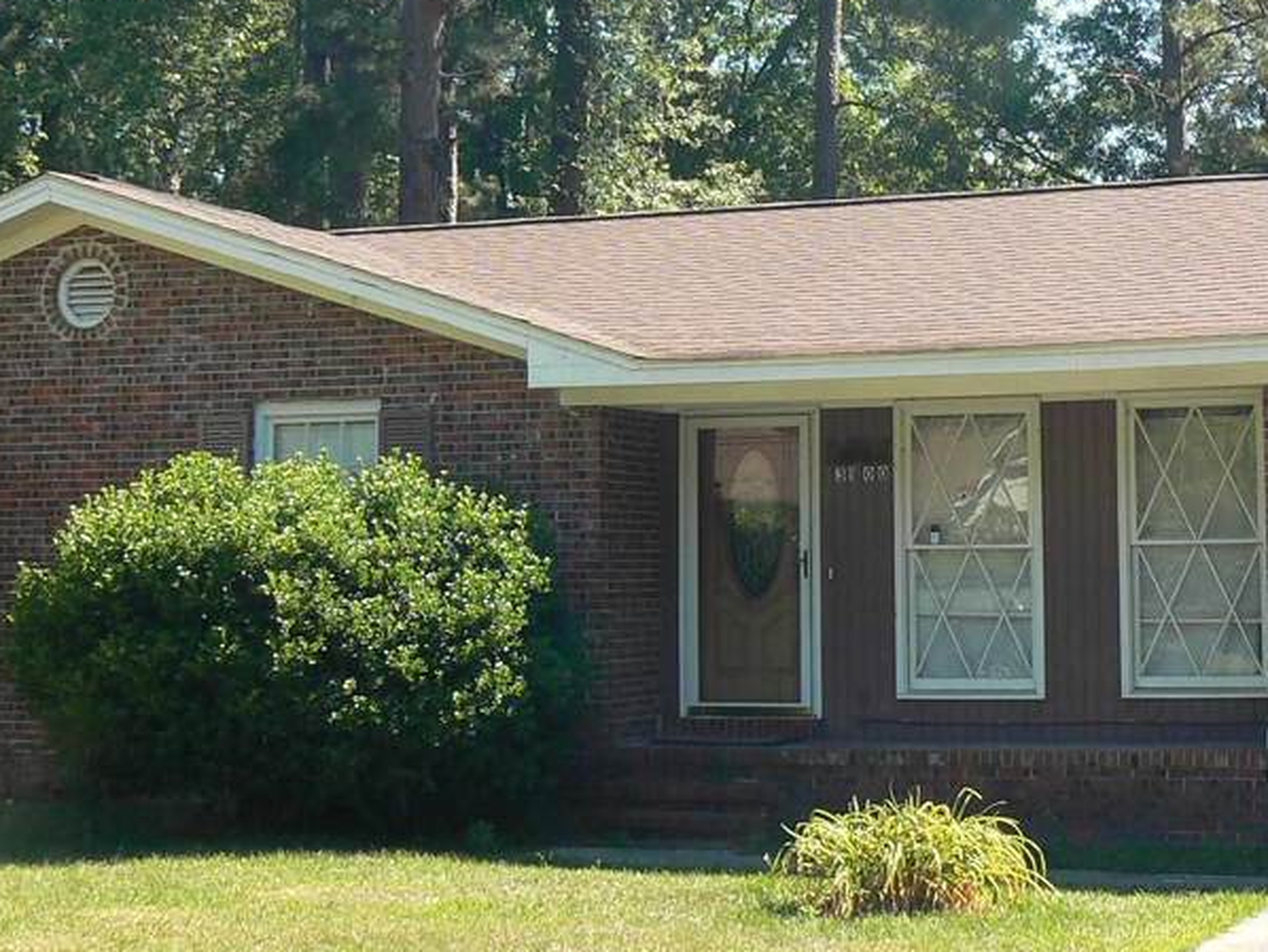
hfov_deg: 25.1
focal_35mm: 77
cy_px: 172
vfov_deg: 18.9
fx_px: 2822
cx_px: 897
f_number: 5.6
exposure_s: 1/125
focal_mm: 6
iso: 80
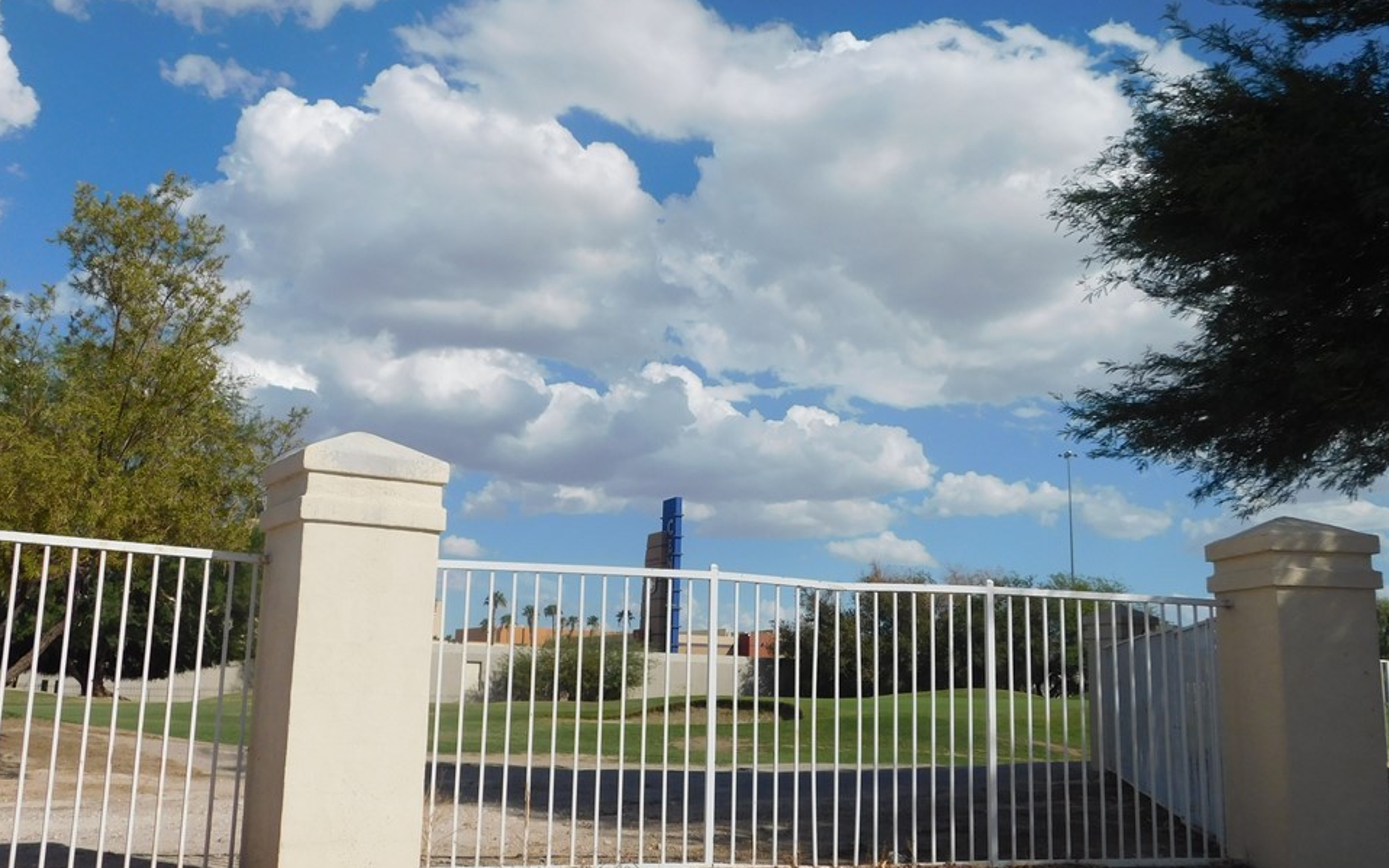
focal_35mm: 34
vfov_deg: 37.3
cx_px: 666
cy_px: 458
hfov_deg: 56.7
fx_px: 1287
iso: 125
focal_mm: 5.3
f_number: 6.4
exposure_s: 1/800
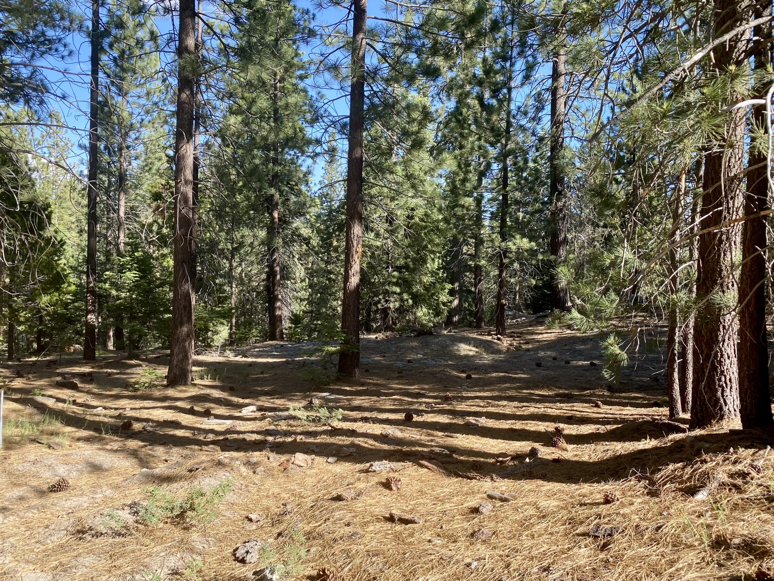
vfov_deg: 53.1
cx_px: 387
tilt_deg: -5.9
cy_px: 290
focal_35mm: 26
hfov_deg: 67.3
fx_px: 581
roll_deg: -2.6
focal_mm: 4.25
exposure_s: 1/640
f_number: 1.8
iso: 32
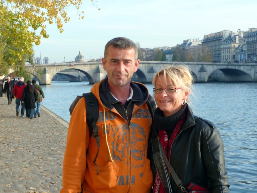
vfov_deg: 19.9
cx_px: 76
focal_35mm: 74
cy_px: 116
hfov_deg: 26.1
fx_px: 549
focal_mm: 8.5
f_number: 3.8
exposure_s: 1/160
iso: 80
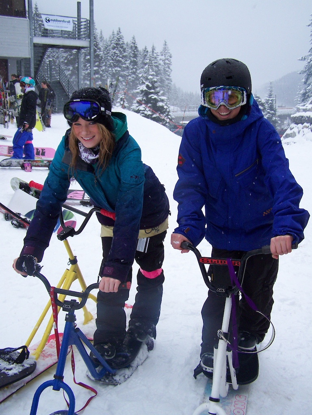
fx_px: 457
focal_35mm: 38
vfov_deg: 49.0
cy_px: 208
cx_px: 156
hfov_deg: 37.7
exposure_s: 1/640
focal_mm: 6.3
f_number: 2.8
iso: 160
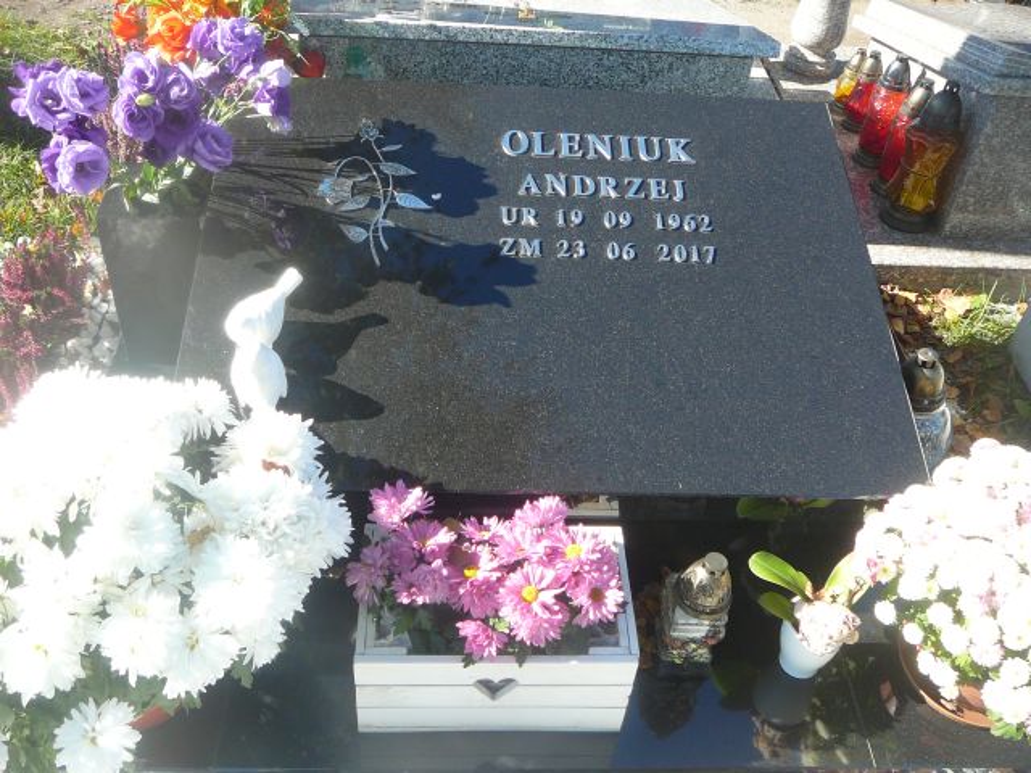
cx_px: 516
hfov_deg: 52.6
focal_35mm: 35
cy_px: 386
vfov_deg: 40.7
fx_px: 1042
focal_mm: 5.2
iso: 80
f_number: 2.8
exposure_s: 1/250
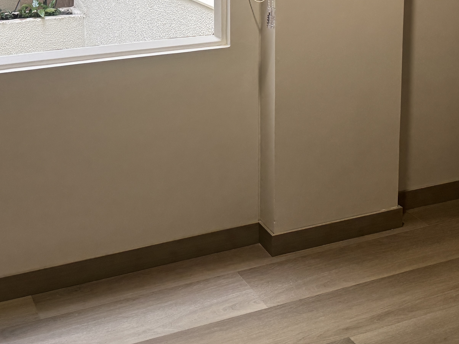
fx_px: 756
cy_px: -42
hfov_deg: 33.7
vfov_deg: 23.9
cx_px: 185
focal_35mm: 57
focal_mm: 6.76
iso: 200
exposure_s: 1/120
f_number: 1.78
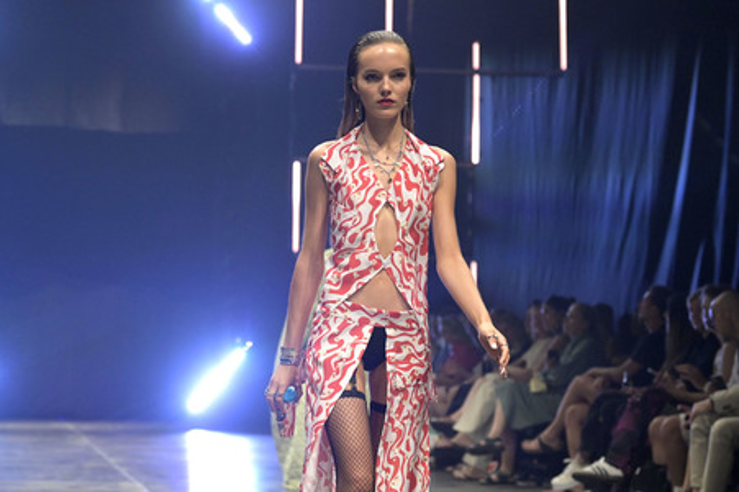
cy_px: 246
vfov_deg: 13.4
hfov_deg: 20.0
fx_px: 2092
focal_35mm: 102
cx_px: 370
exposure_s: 1/500
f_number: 5.6
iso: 8000
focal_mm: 102
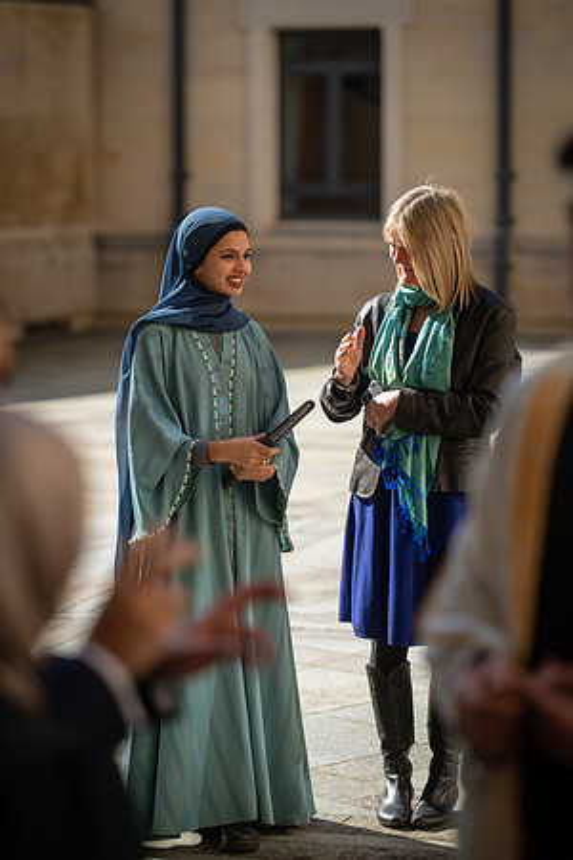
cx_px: 286
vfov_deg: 15.2
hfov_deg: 10.2
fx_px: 3223
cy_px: 430
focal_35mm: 135
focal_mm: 135
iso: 100
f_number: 2.8
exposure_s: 1/2000
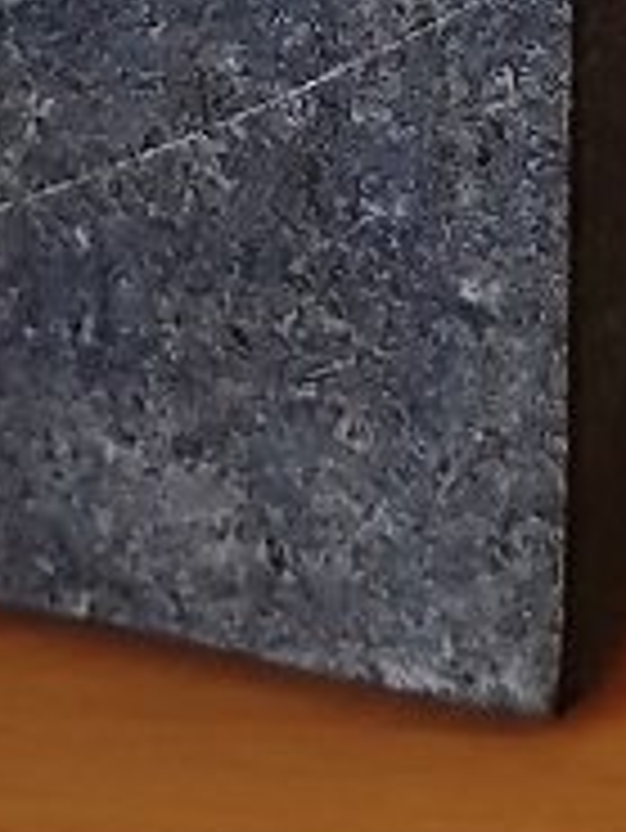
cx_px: 482
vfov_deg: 14.6
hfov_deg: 13.2
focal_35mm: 112
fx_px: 2697
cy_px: -828
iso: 200
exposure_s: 1/29
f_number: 1.7
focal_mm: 4.3
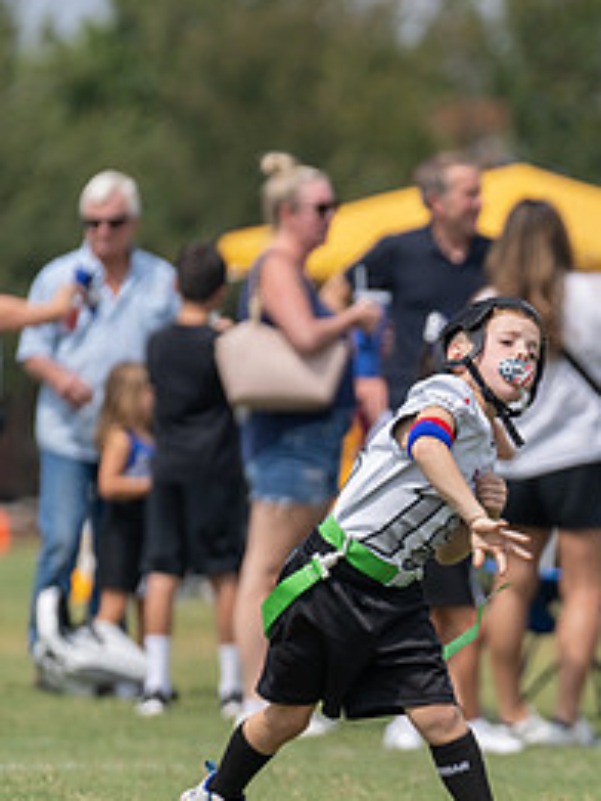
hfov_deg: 2.9
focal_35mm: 511
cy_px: 536
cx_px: 524
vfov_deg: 3.9
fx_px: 11820
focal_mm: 200
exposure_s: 1/1250
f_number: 3.5
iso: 100
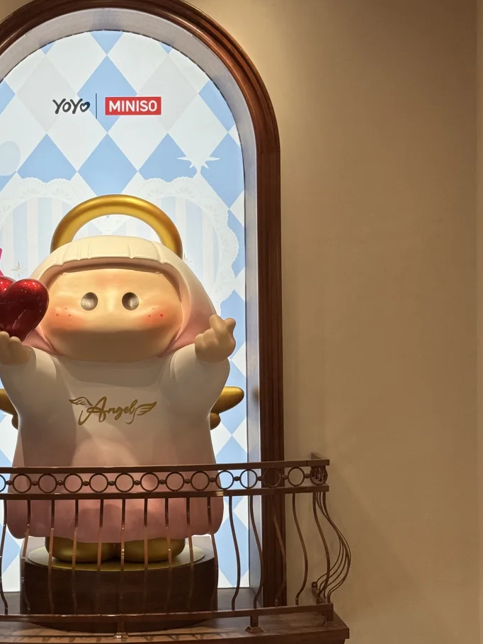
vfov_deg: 25.6
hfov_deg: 19.2
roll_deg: +0.4
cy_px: 351
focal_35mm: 76
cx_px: 111
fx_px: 1414
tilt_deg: -0.7
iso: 64
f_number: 1.78
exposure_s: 1/639
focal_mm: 6.76
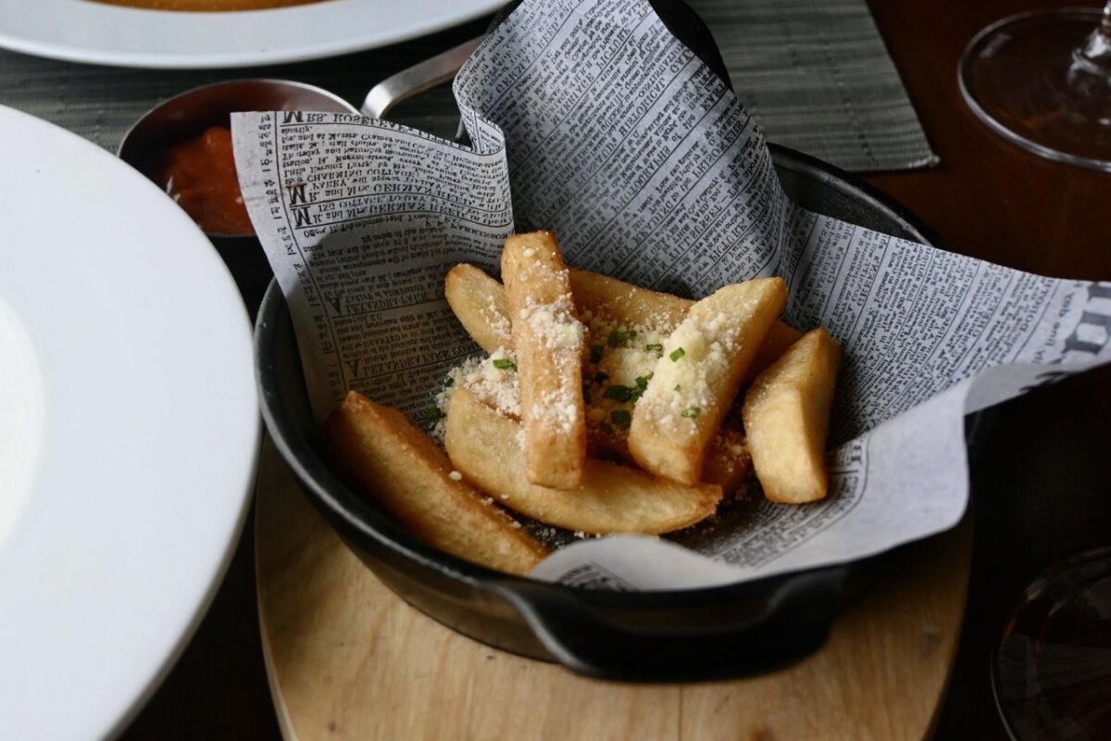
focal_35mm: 57
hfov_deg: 35.1
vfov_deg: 23.8
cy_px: 370
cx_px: 556
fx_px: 1759
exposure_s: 1/250
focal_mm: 38
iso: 400
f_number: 5.6
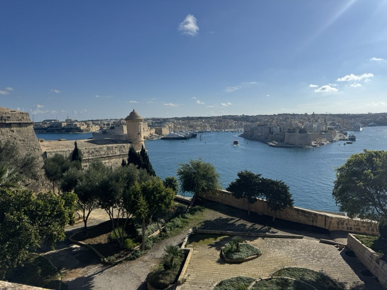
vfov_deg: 56.8
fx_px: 268
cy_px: 145
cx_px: 194
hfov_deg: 71.6
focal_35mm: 24
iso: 80
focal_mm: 6.76
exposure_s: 1/9009
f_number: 1.78
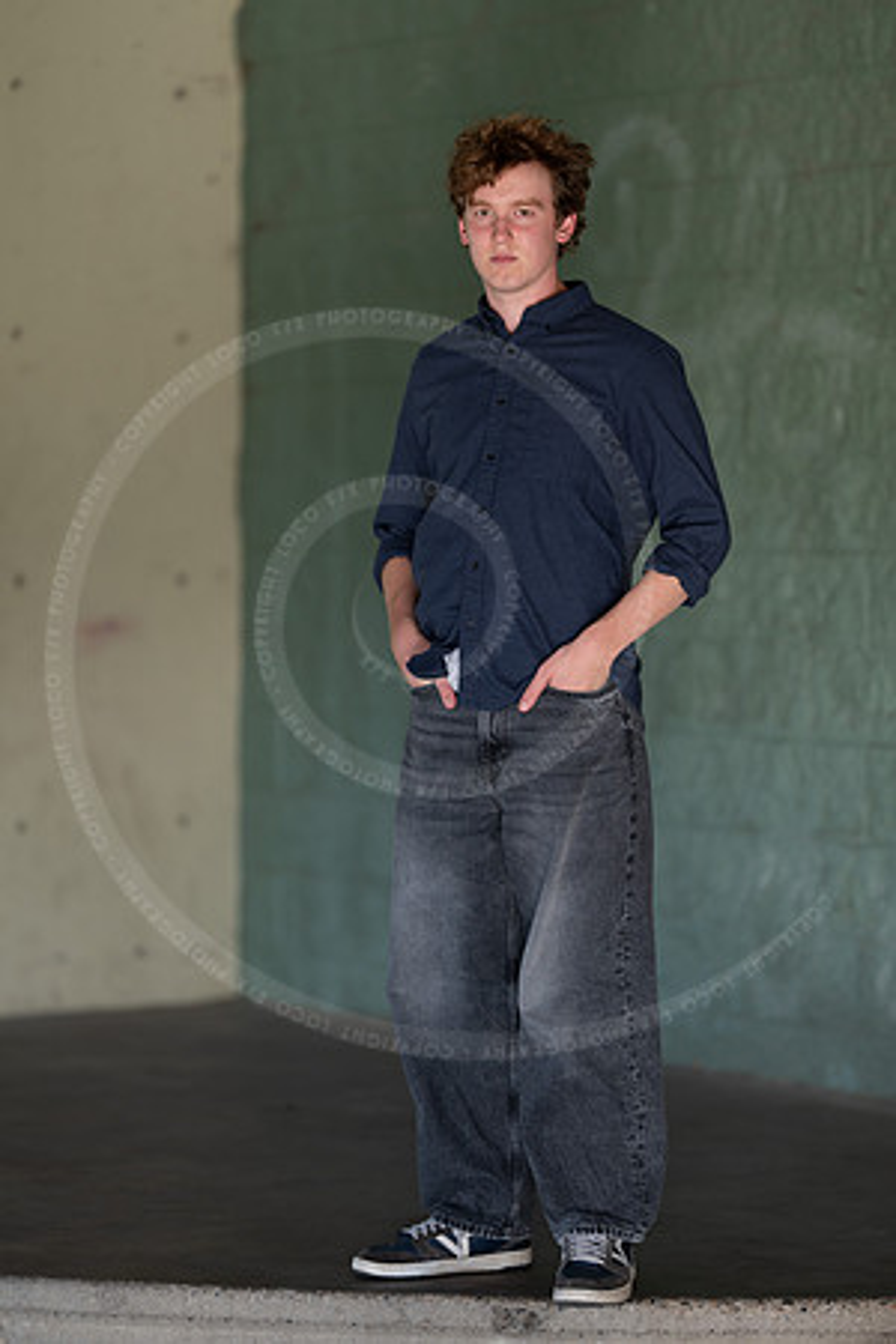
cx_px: 448
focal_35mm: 135
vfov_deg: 15.2
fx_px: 5040
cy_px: 672
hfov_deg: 10.2
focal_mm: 135
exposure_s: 1/320
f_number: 1.8
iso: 125
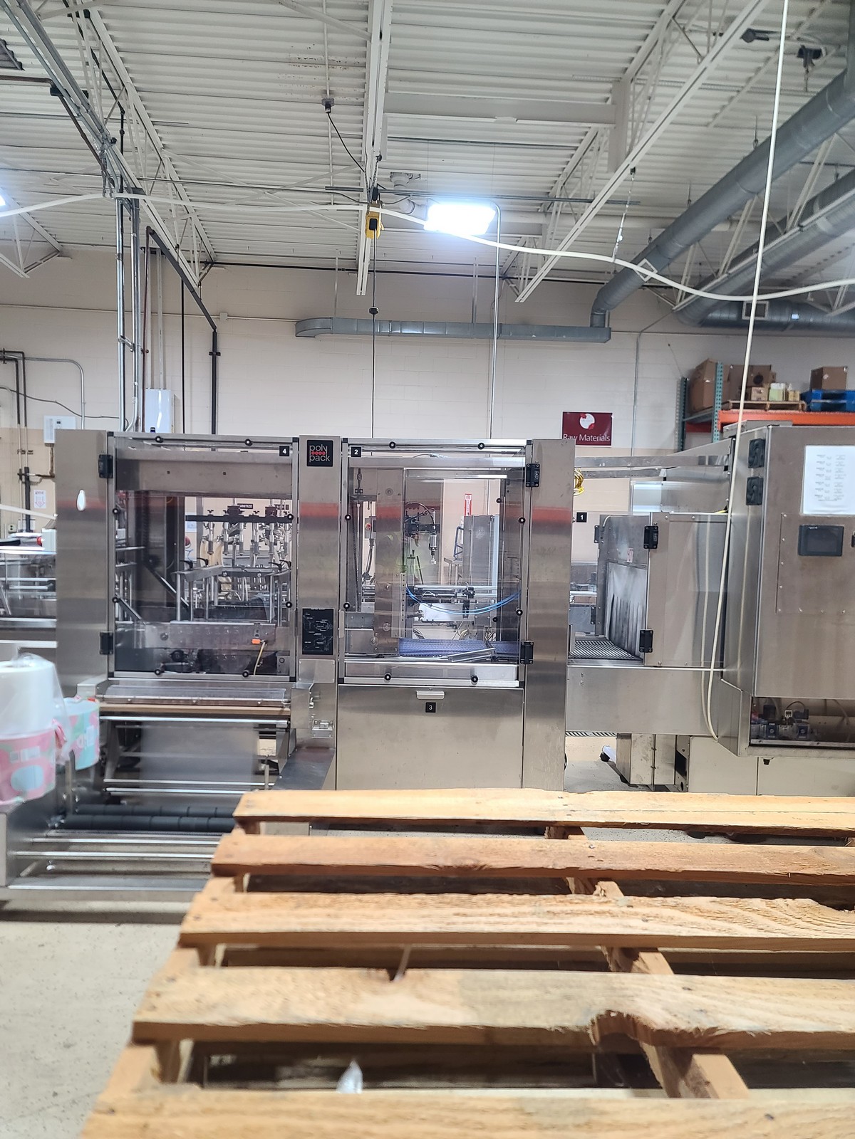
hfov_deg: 54.9
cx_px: 428
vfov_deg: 69.4
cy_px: 570
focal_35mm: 25
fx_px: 823
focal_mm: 7
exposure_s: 1/60
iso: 200
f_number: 1.8
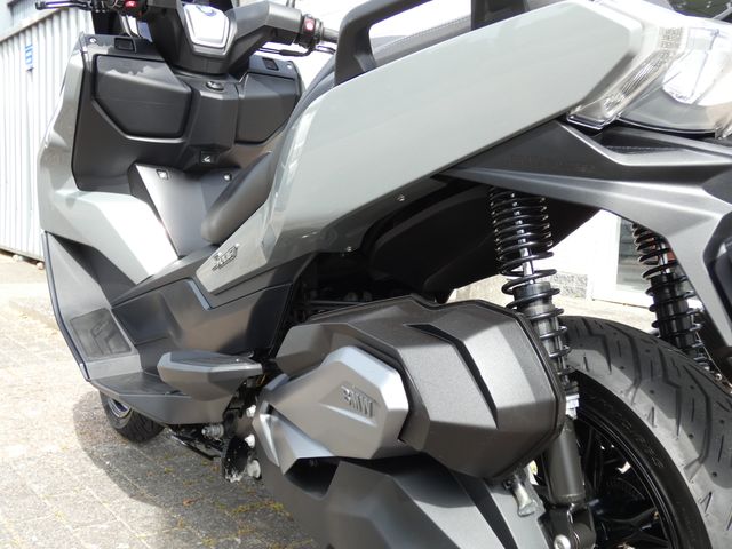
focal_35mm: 36
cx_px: 366
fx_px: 761
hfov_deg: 51.4
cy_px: 274
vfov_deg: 39.7
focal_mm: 6.5
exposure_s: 1/160
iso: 80
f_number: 3.5
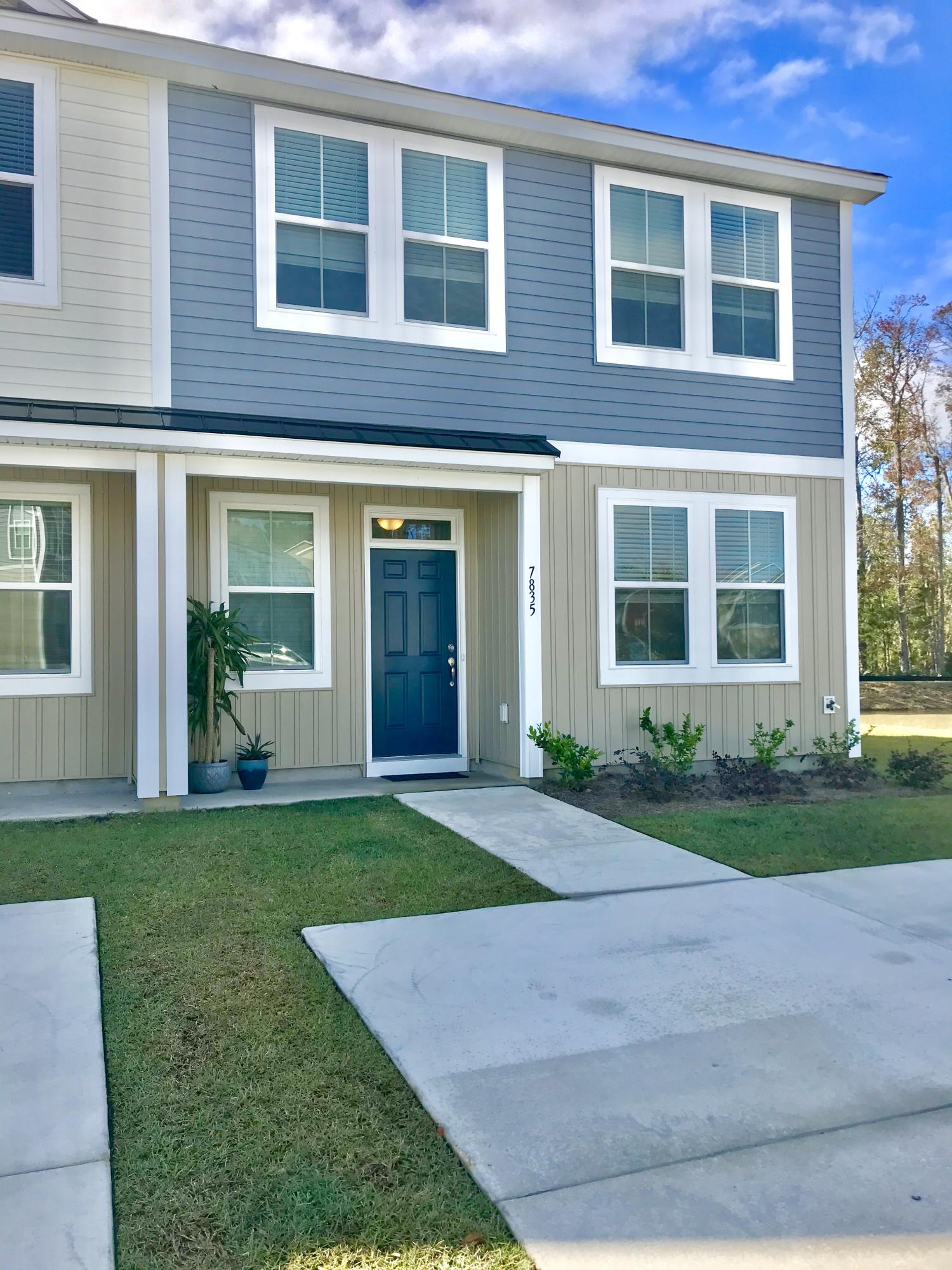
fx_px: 1027
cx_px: 476
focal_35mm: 28
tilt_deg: +1.6
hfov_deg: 49.7
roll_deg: +0.2
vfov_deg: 63.4
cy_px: 635
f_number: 1.8
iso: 20
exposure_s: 1/1088
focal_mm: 3.99
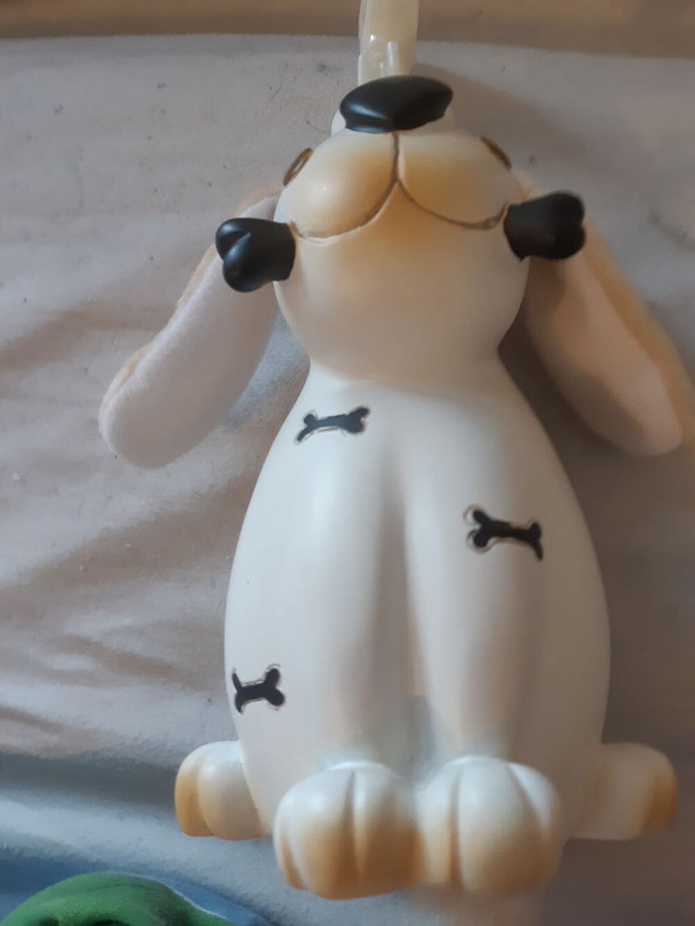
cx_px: 348
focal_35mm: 26
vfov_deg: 67.3
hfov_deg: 53.1
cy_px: 463
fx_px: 696
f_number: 1.7
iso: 200
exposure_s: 1/60
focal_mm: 3.93
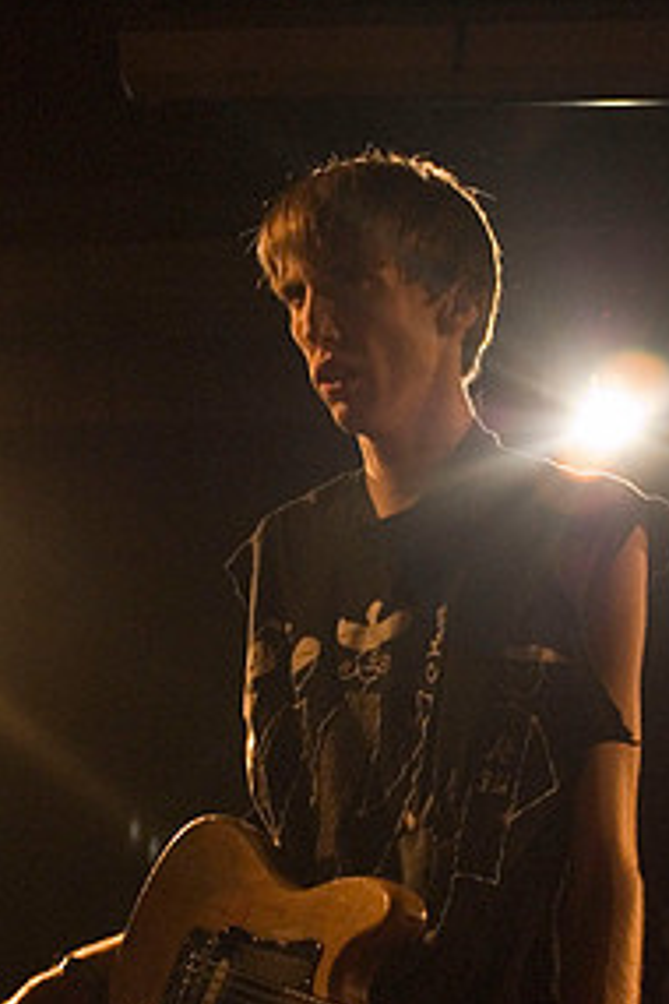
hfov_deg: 16.5
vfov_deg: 24.3
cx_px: 354
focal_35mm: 83
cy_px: 743
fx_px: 2308
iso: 1600
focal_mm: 35
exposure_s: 1/30
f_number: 2.8
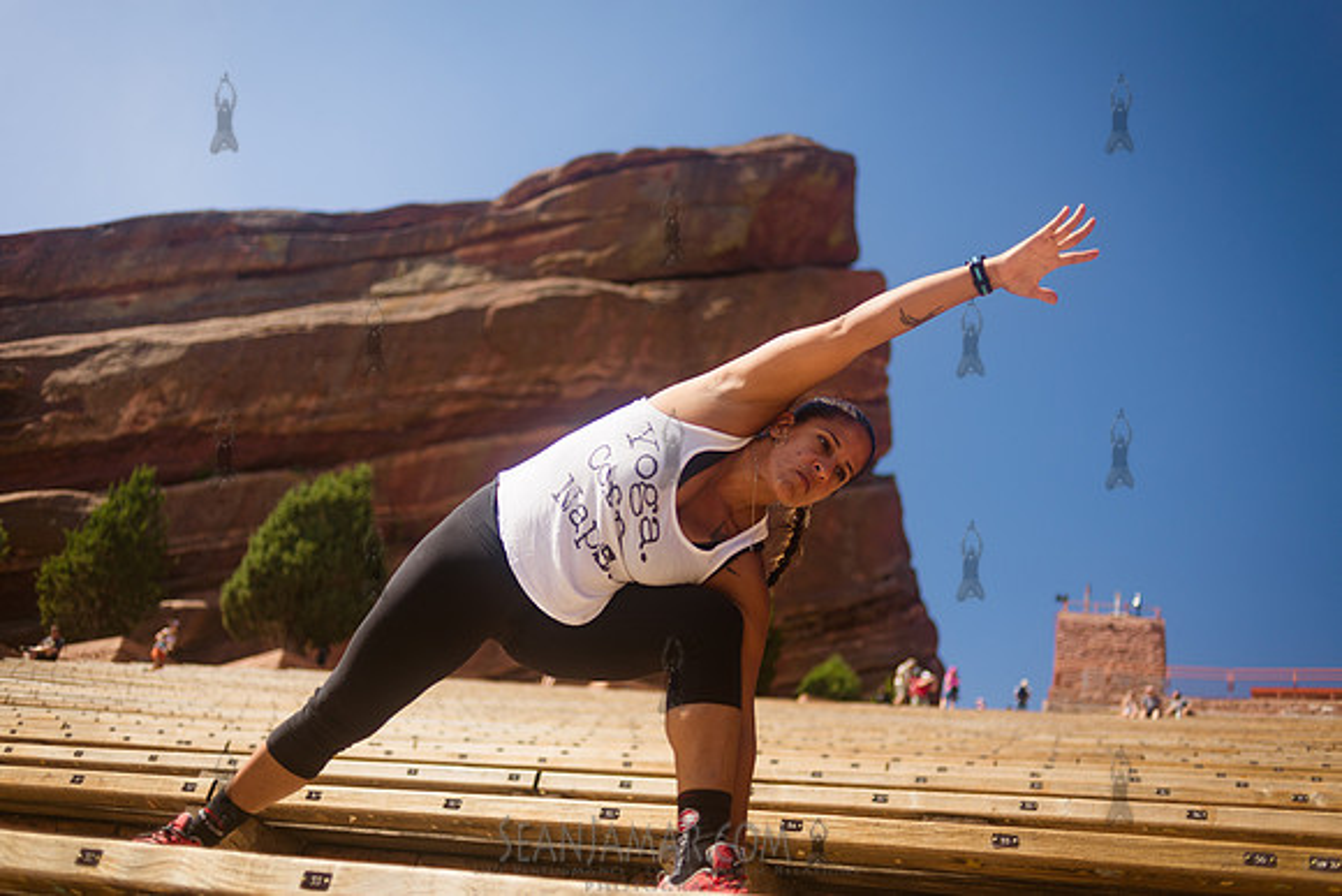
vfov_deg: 37.9
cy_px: 448
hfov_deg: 54.4
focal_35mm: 35
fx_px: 1305
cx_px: 671
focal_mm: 35
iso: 100
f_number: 2
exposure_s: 1/1600
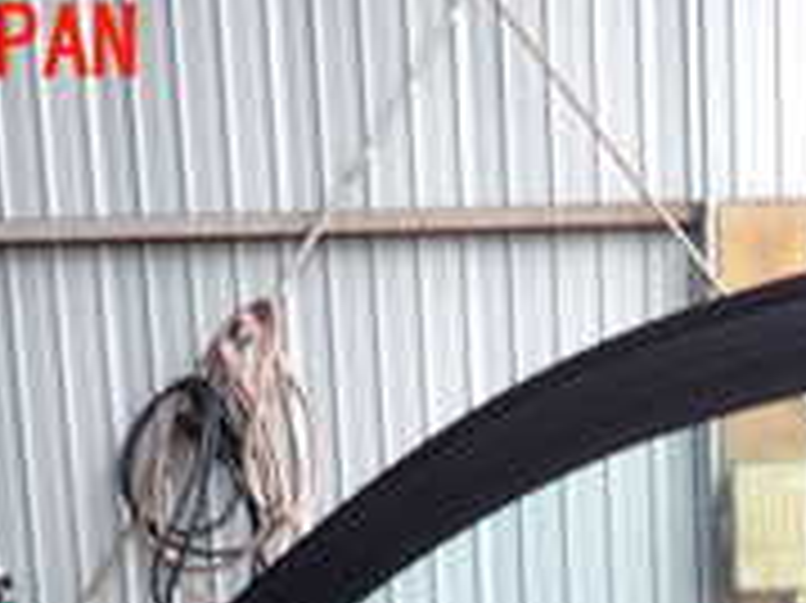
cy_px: 1004
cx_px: 671
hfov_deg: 22.9
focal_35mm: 84
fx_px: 1955
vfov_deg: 15.6
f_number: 2
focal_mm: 4.5
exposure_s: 1/60
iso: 100
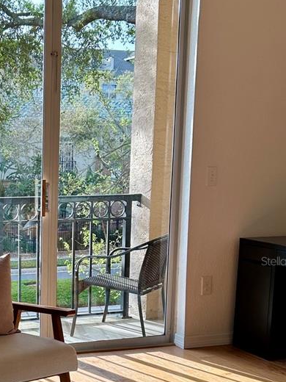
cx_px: -17
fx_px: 661
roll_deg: -0.5
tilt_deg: -9.1
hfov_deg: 23.2
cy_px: 261
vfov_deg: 31.9
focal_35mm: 60
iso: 50
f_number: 1.5
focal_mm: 5.7
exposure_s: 1/666
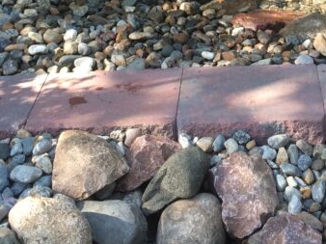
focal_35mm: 91
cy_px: -118
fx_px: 856
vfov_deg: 15.1
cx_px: 274
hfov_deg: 21.2
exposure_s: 1/120
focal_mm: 4.12
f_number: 2.2
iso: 40
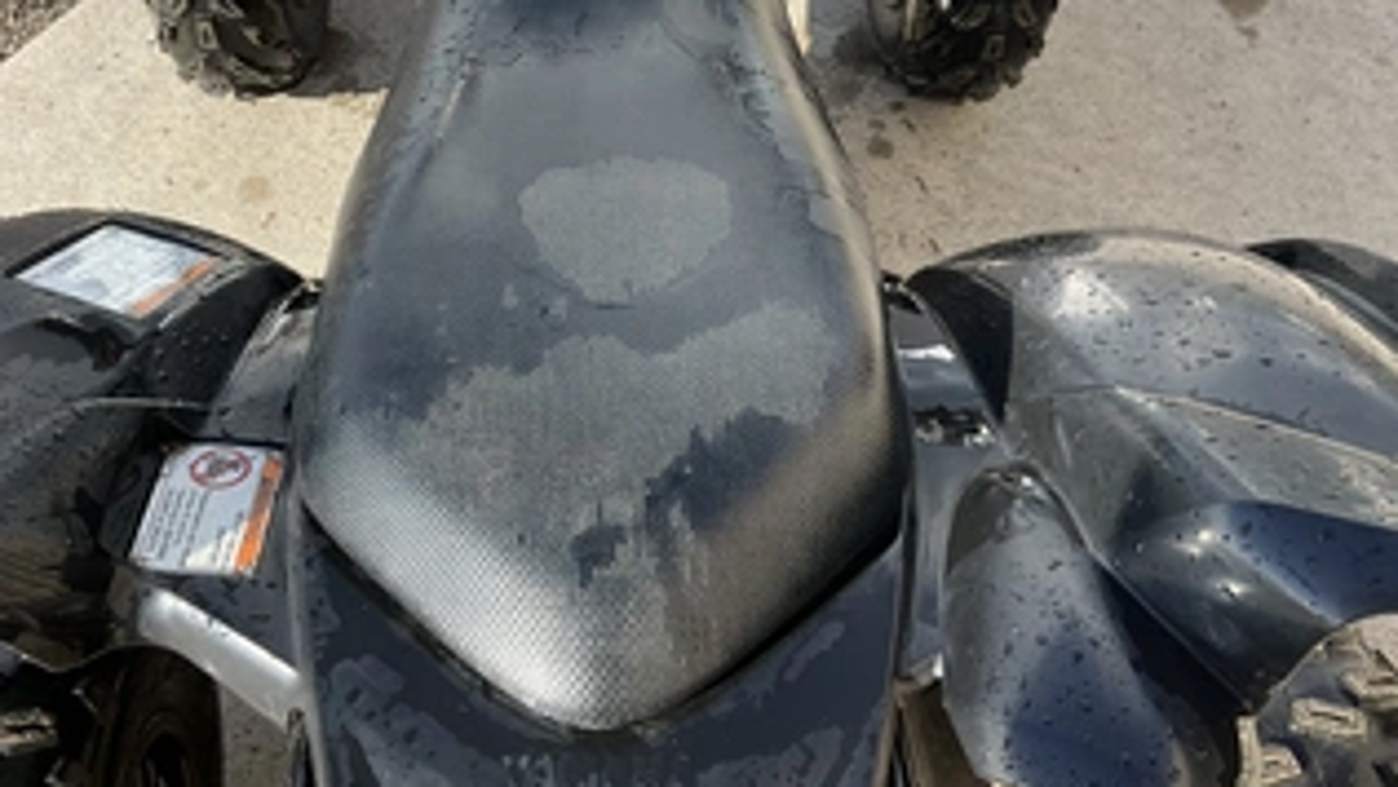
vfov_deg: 29.2
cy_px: 186
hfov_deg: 50.2
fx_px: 1483
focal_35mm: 40
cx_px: 562
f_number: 1.8
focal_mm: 3
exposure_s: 1/781
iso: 25
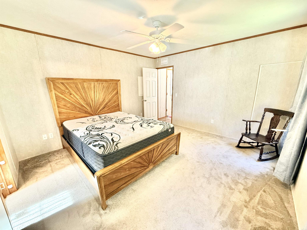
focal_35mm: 14
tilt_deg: -13.1
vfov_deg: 85.7
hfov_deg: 102.1
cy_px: 115
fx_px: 124
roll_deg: +0.9
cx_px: 154
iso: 250
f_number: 2.2
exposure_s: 1/60
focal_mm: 2.22
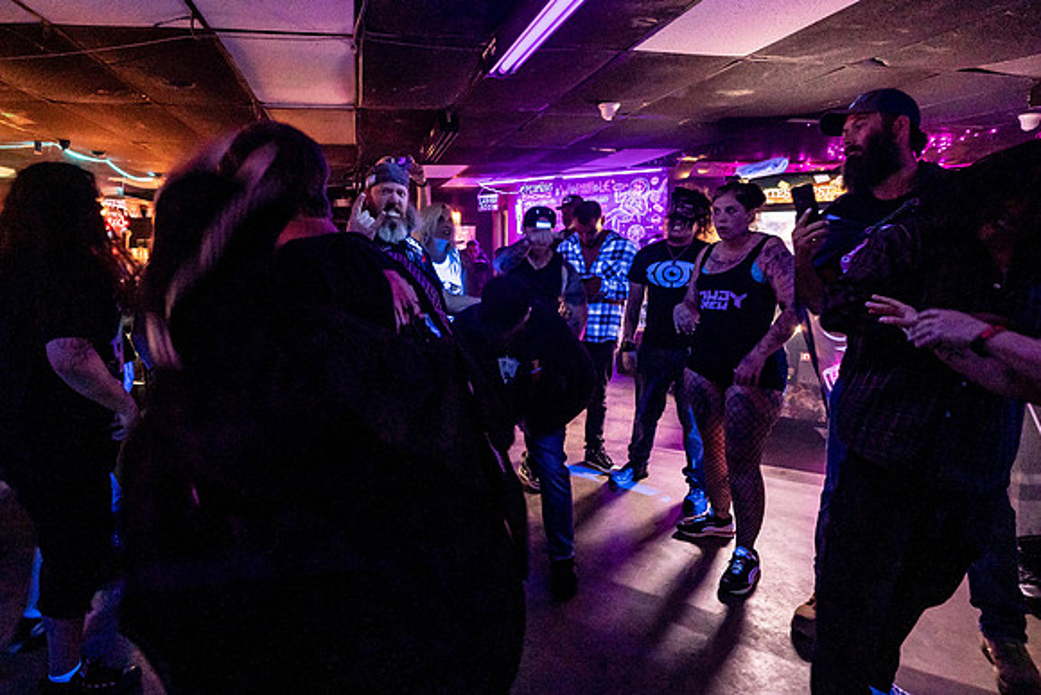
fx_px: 536
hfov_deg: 87.9
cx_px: 458
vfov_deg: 65.7
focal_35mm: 19
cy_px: 309
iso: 3200
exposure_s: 1/80
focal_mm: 14
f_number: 2.8
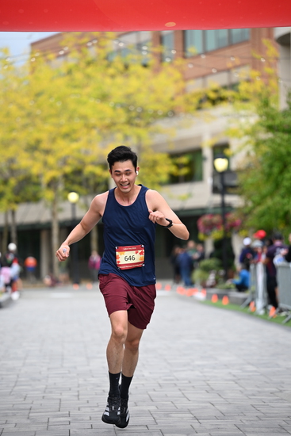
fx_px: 1575
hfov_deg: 10.6
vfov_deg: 15.8
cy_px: 218
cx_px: 146
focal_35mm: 130
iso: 640
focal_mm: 130
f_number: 2.8
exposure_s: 1/2000
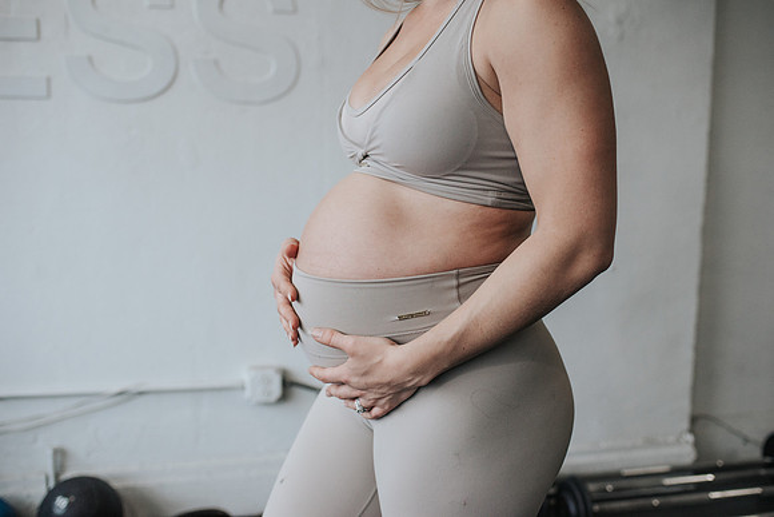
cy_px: 258
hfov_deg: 54.4
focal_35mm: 35
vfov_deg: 37.9
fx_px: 753
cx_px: 387
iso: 800
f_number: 3.2
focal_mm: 35
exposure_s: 1/250
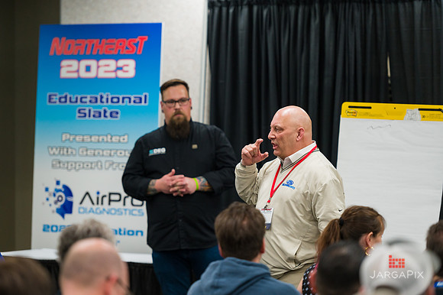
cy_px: 148
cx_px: 222
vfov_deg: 8.6
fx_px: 1968
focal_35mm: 160
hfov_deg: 12.8
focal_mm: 160
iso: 1600
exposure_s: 1/500
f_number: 3.2
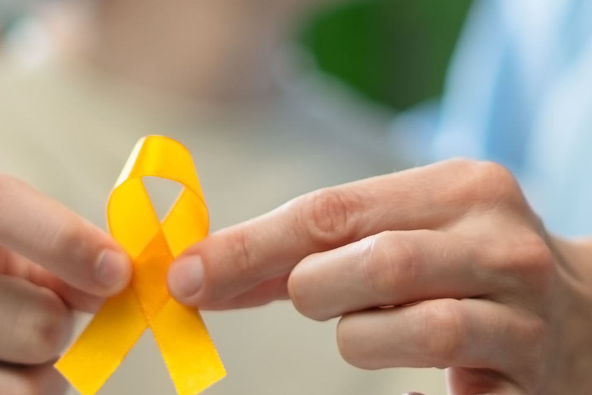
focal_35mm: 211
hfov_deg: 9.7
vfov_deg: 6.5
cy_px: -50
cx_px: 521
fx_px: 3471
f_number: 1.8
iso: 250
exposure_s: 1/100
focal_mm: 50
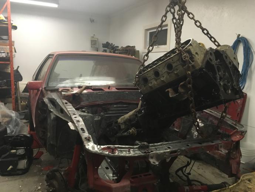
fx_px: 214
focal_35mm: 29
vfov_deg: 48.3
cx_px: 128
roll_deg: -1.4
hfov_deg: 61.6
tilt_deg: -8.6
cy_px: 96
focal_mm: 4.15
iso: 200
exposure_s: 1/30
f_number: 2.2
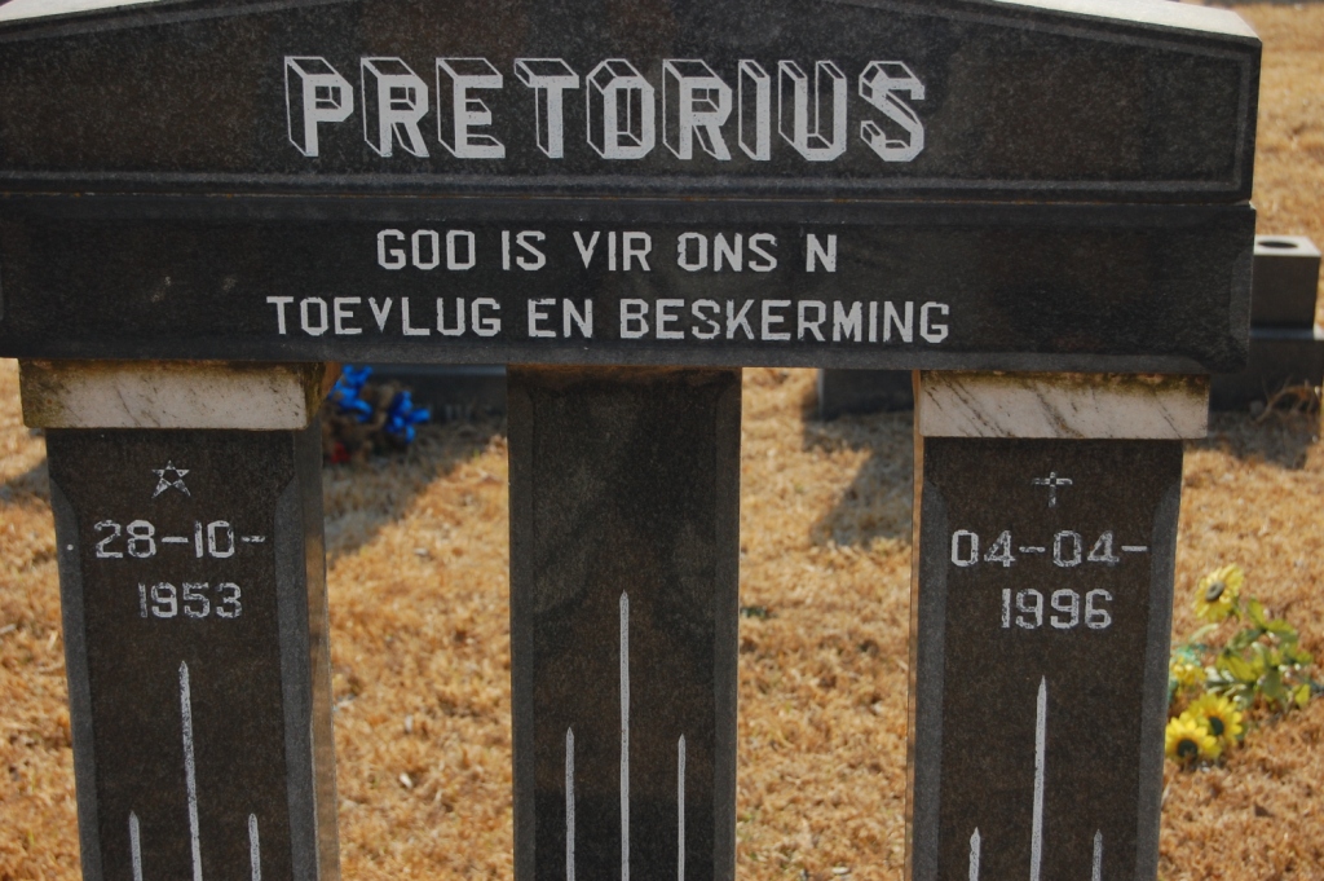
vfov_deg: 19.7
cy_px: 440
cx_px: 662
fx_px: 2536
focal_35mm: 69
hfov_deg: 29.3
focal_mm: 46
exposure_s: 1/800
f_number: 7.1
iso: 400
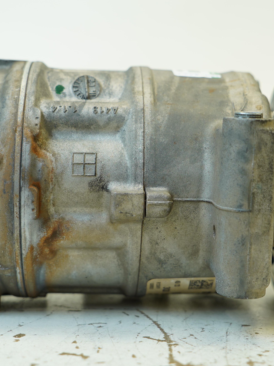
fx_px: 686
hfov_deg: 22.6
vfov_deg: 29.8
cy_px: 183
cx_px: 145
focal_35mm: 65
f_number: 4
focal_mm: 30
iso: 160
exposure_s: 1/60
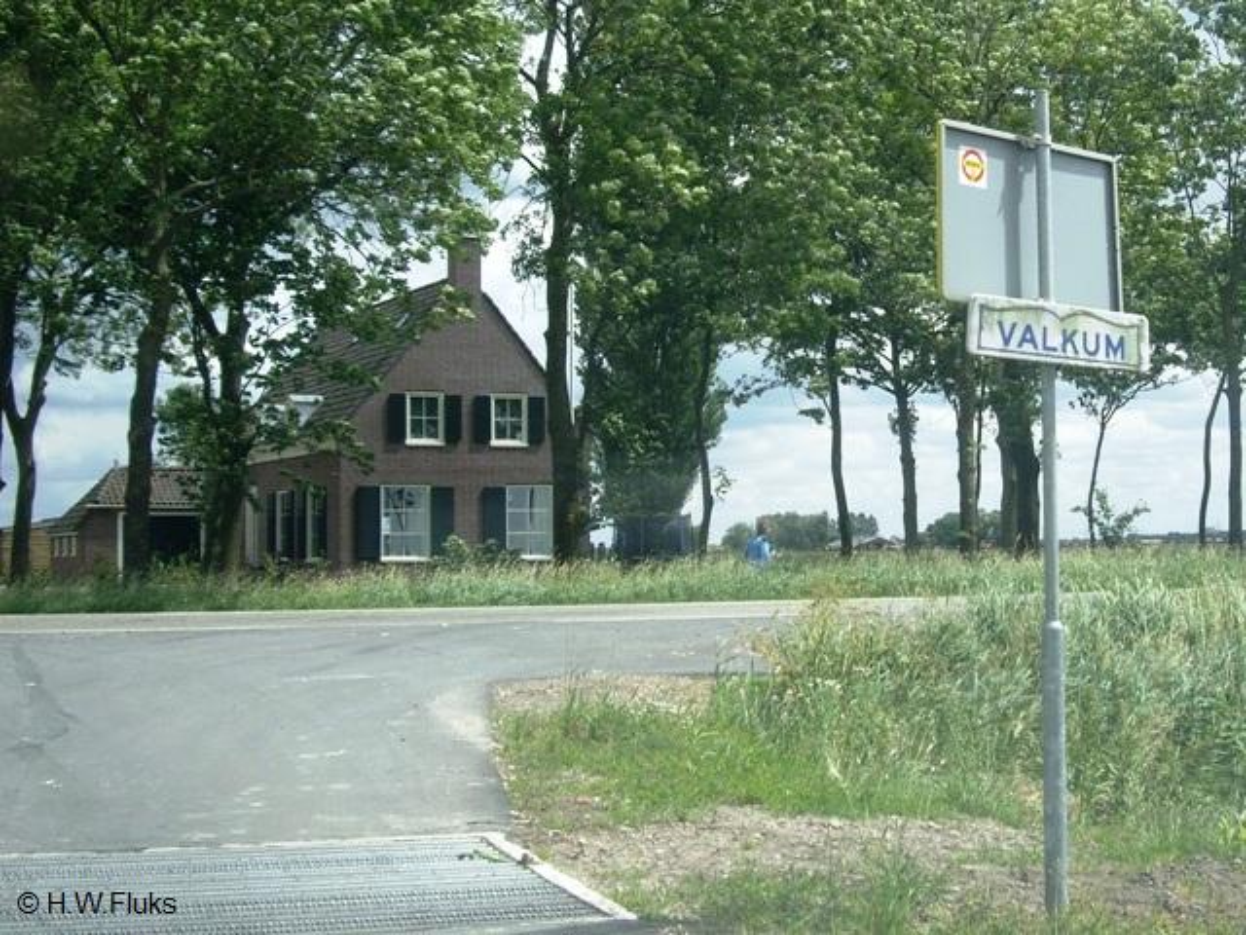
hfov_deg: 49.0
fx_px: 1368
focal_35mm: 38
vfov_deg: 37.7
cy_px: 468
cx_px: 623
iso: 64
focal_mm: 7.9
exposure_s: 1/640
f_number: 2.8
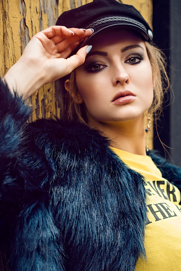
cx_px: 116
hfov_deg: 14.7
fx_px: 702
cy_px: 198
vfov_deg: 21.8
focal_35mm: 93
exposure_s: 1/100
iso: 80
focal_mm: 50
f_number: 2.2
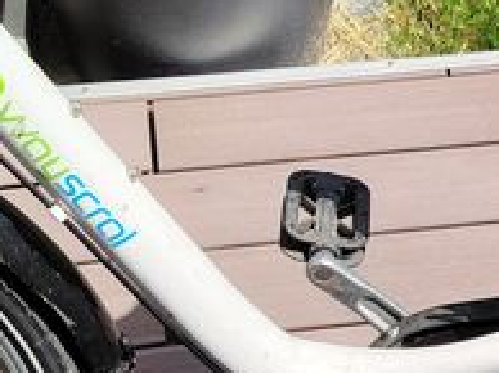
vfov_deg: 11.9
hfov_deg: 15.7
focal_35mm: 124
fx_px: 1785
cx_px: 460
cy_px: 198
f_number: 1.75
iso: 100
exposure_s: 1/633
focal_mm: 5.25
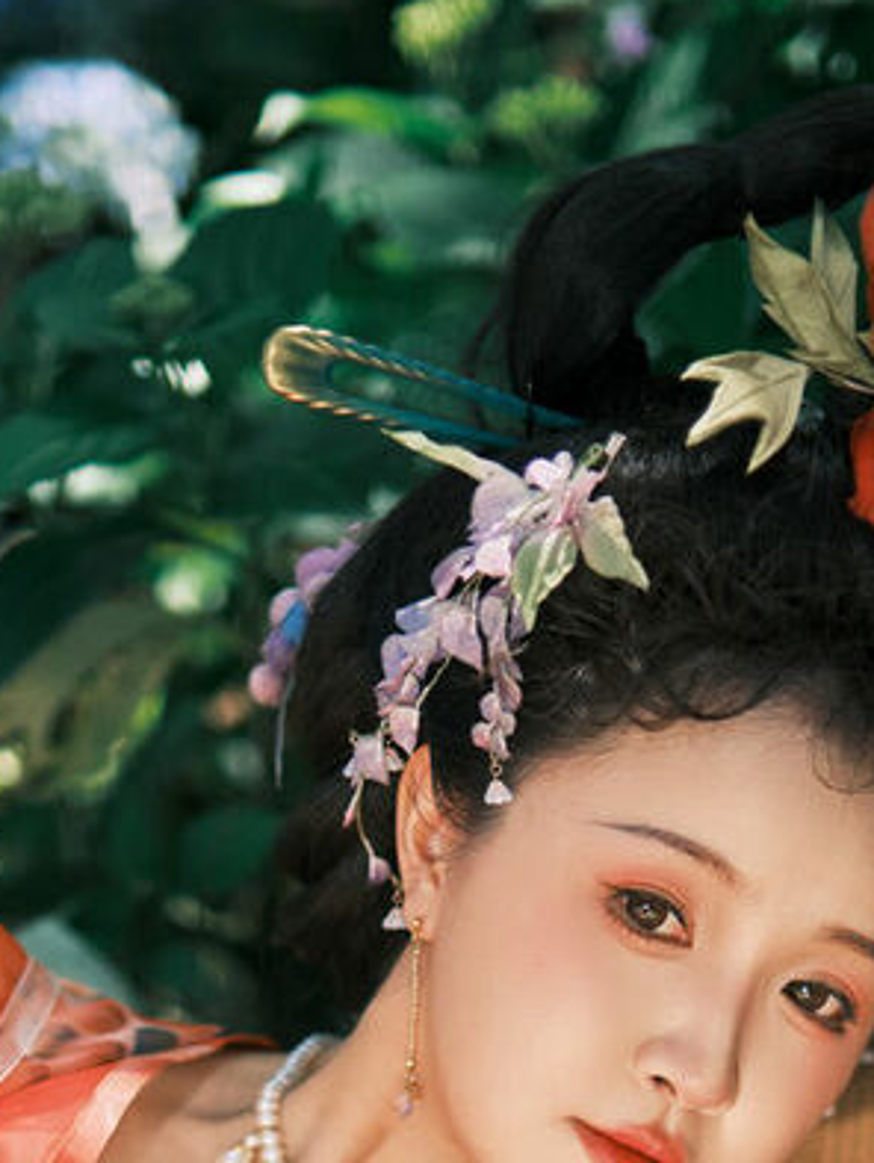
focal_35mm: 142
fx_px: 4775
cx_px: 443
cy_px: 1836
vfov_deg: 13.0
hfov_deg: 10.5
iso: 320
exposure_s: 1/1000
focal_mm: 50
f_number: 1.8
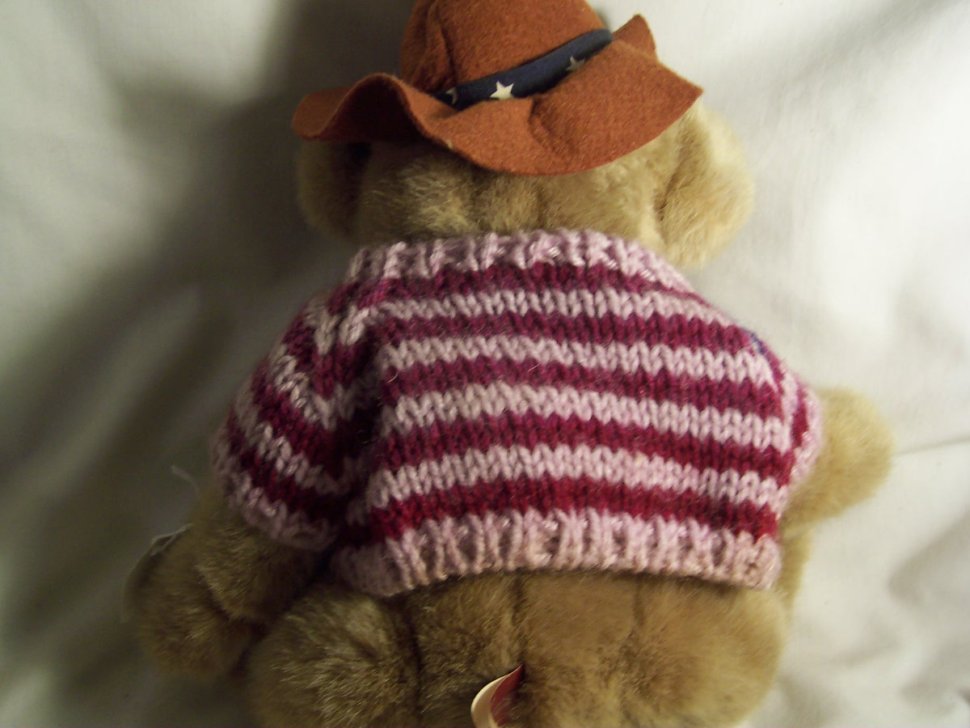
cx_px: 485
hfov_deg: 50.1
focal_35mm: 37
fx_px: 1037
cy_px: 364
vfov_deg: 38.7
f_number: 2.8
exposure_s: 1/90
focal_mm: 5.6
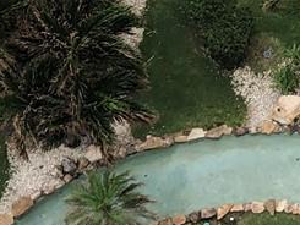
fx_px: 1587
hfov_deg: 10.0
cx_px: 596
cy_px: -128
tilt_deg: -54.0
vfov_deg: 7.9
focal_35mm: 183
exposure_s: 1/521
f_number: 1.8
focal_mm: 3.99
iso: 20
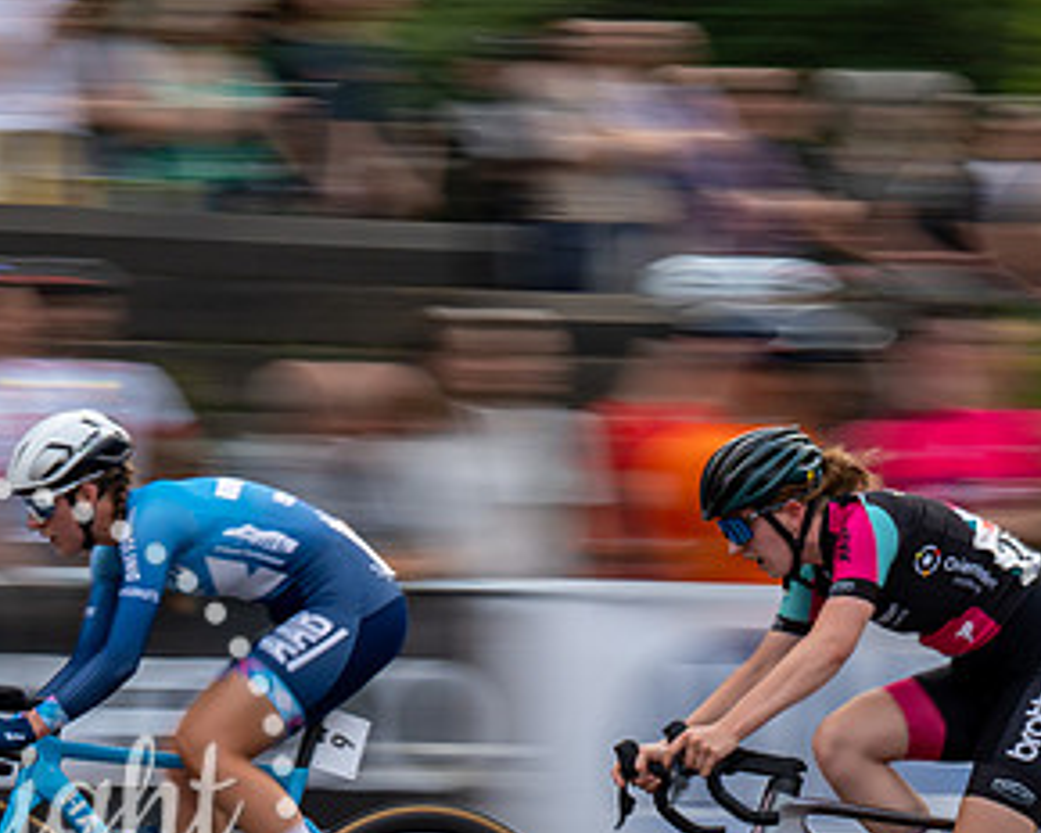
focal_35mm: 181
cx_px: 764
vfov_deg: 8.5
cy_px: 571
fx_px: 5577
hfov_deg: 10.6
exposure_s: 1/50
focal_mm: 78
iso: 500
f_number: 18
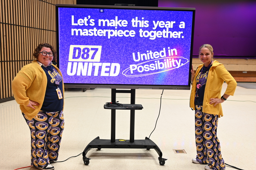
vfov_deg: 37.8
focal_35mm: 35
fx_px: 249
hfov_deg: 54.5
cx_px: 128
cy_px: 85
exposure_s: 1/40
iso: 800
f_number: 4
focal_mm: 35
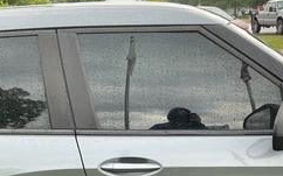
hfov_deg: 40.7
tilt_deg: -19.6
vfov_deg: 25.5
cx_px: 179
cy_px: 157
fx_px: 378
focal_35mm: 49
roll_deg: +1.4
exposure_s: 1/122
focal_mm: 3
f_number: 1.8
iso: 20
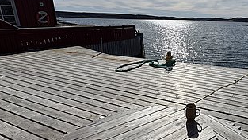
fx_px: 171
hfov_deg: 67.1
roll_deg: -1.6
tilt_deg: -15.9
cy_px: 71
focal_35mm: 26
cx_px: 187
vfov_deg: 44.4
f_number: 2.2
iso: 40
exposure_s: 1/5650
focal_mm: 2.22
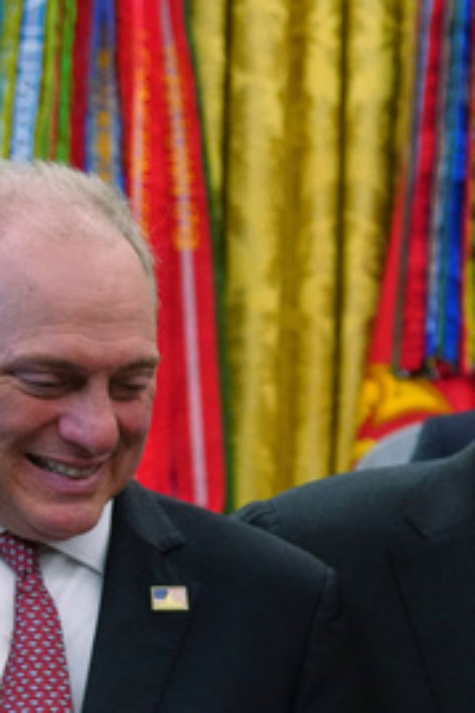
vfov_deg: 14.5
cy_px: 835
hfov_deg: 9.3
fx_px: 2715
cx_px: 961
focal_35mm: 137
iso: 4000
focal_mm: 36
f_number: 2.8
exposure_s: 1/320
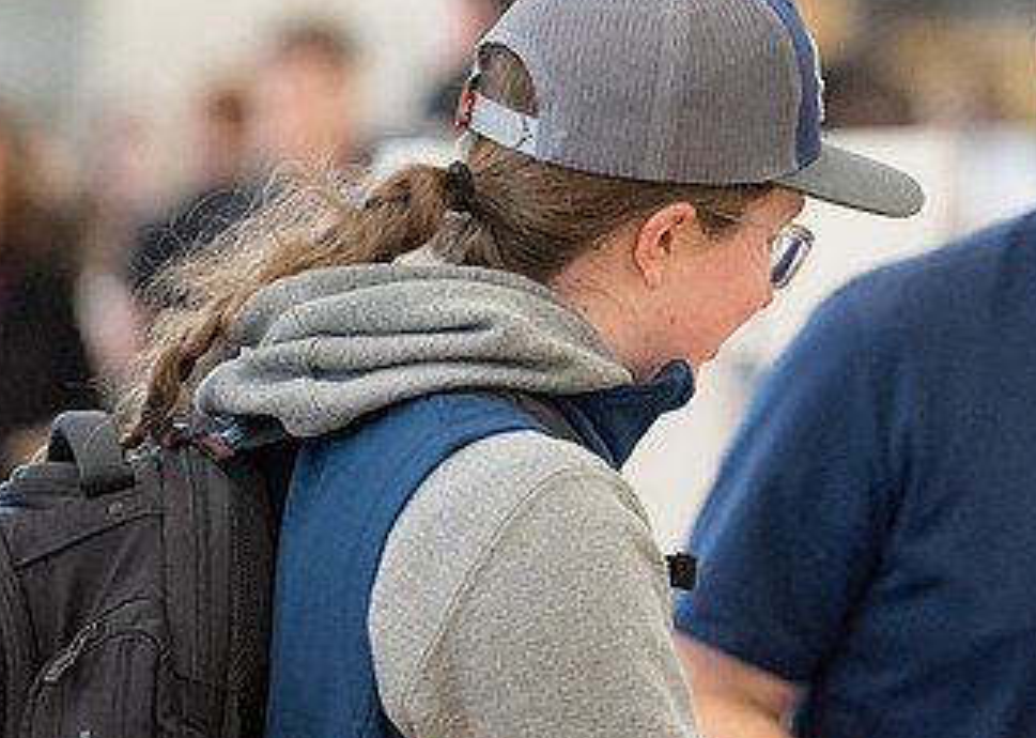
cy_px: 286
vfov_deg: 3.1
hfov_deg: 4.3
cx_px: 1033
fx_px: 13756
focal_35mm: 468
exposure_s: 1/200
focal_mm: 200
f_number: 3.5
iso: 1250
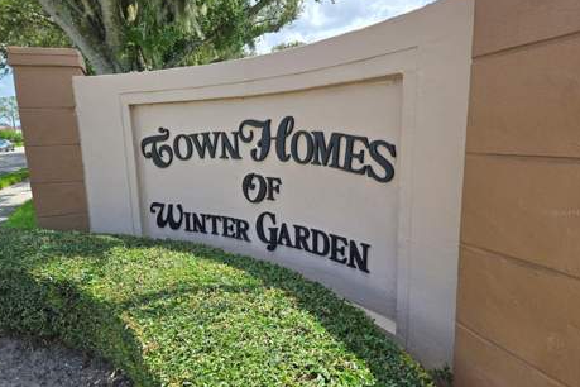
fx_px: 403
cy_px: 212
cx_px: 284
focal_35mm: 25
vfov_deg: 51.2
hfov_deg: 71.5
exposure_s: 1/2921
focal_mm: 5.4
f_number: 1.8
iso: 64
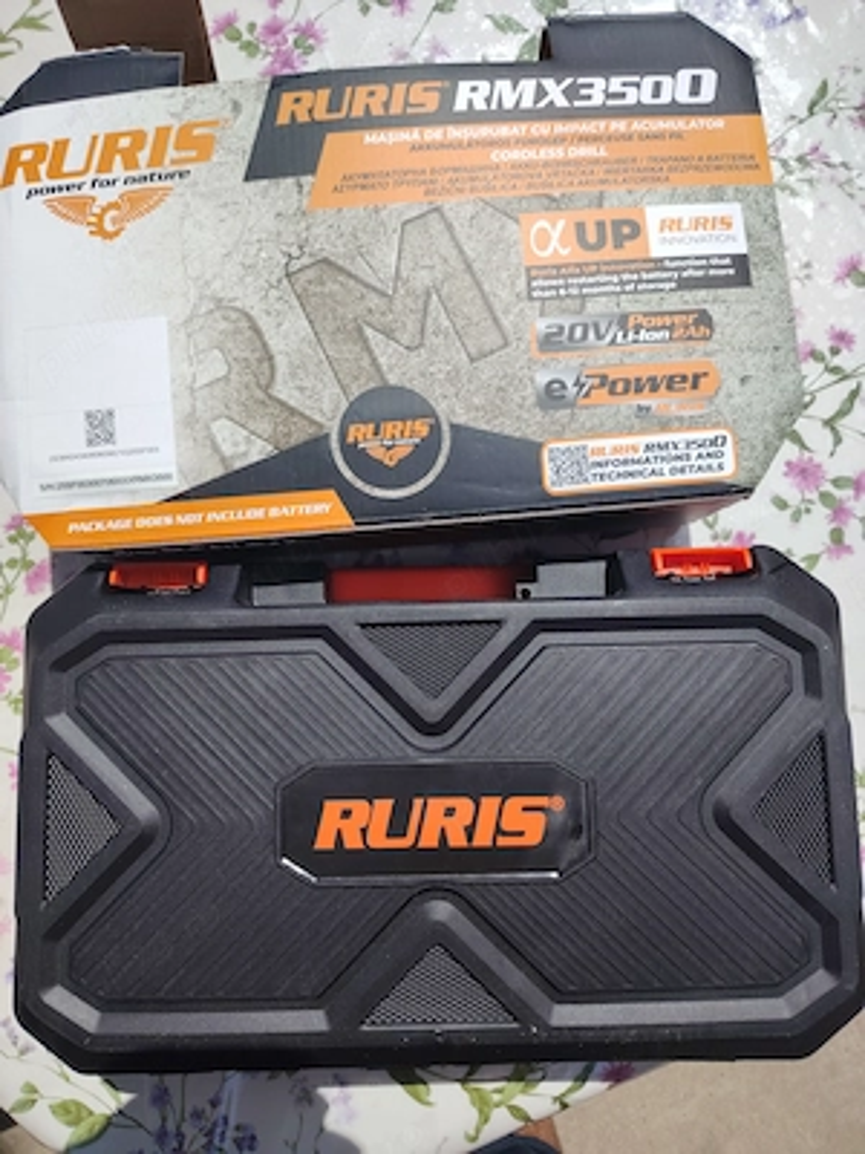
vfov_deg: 71.6
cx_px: 432
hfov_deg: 56.8
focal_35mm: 24
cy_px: 577
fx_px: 800
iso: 101
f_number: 1.75
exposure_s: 1/1446
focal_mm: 5.25
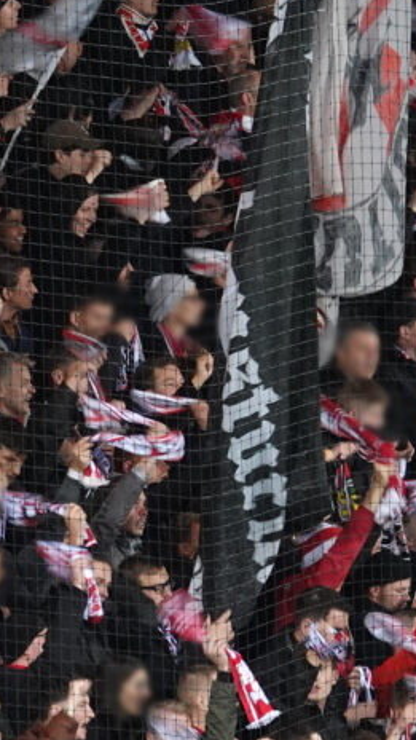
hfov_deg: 2.5
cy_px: 561
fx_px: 9570
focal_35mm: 488
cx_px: 228
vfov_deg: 4.4
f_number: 4
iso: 800
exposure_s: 1/40
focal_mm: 49.51
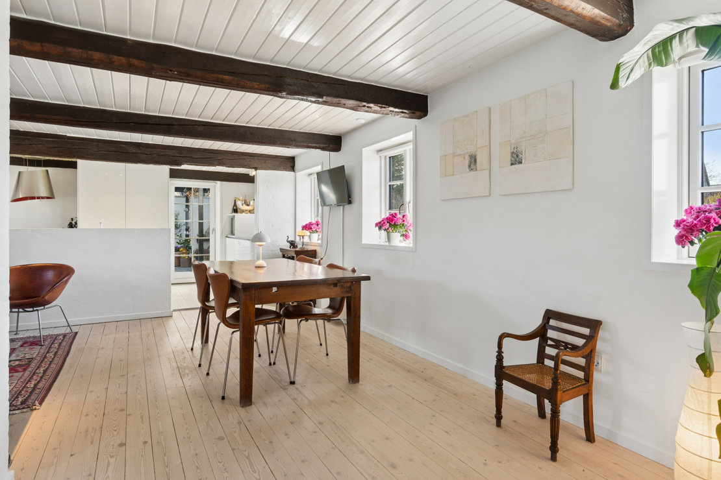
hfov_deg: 85.4
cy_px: 240
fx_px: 391
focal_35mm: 20
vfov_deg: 63.2
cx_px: 360
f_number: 8
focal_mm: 13
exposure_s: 1/25
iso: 200
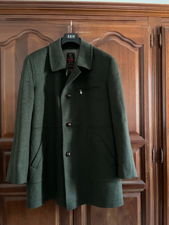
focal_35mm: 26
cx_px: 84
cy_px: 112
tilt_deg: +2.2
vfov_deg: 67.3
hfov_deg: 53.1
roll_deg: +1.4
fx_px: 169
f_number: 1.6
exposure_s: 1/30
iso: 800
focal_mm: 5.1
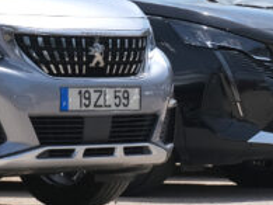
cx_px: 701
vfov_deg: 4.7
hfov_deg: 5.9
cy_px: 81
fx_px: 2506
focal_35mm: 318
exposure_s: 1/320
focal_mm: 42
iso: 160
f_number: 9
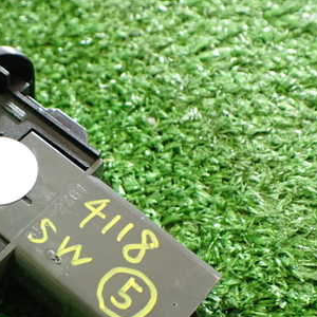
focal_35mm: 53
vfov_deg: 31.8
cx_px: 57
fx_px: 549
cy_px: 227
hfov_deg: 31.3
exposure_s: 1/40
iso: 800
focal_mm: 5.4
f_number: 2.3
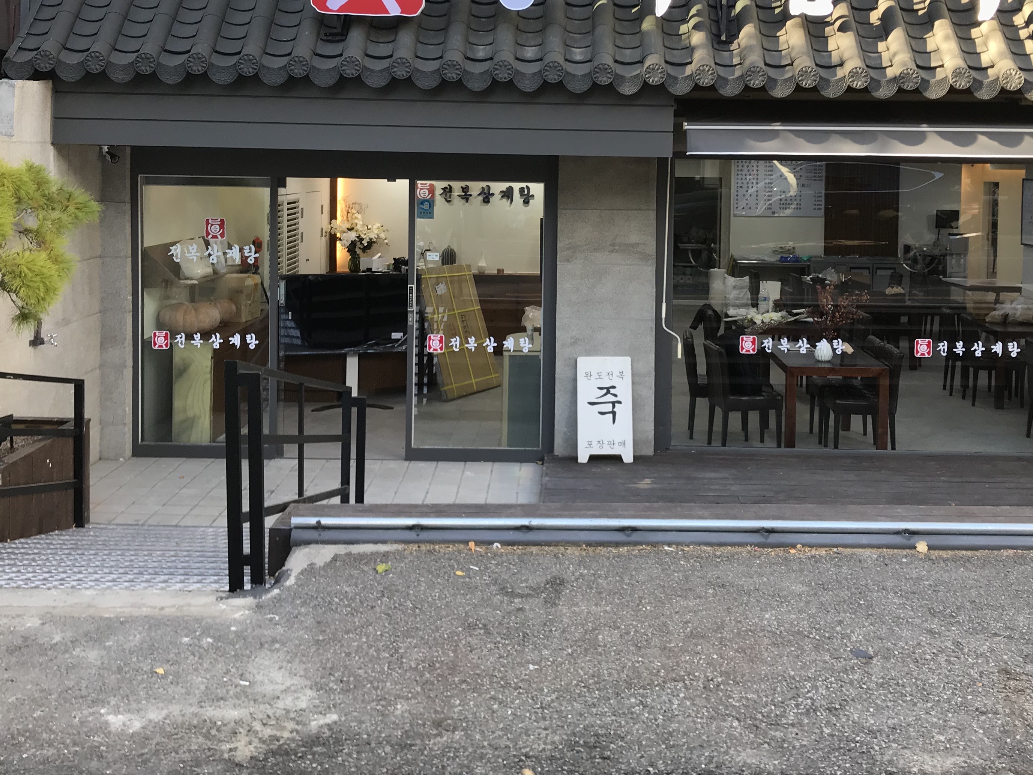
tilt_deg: -1.2
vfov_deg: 34.7
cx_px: 563
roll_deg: -1.2
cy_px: 233
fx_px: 1223
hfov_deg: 45.7
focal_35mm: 41
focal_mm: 3.99
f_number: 1.8
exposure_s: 1/120
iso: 20
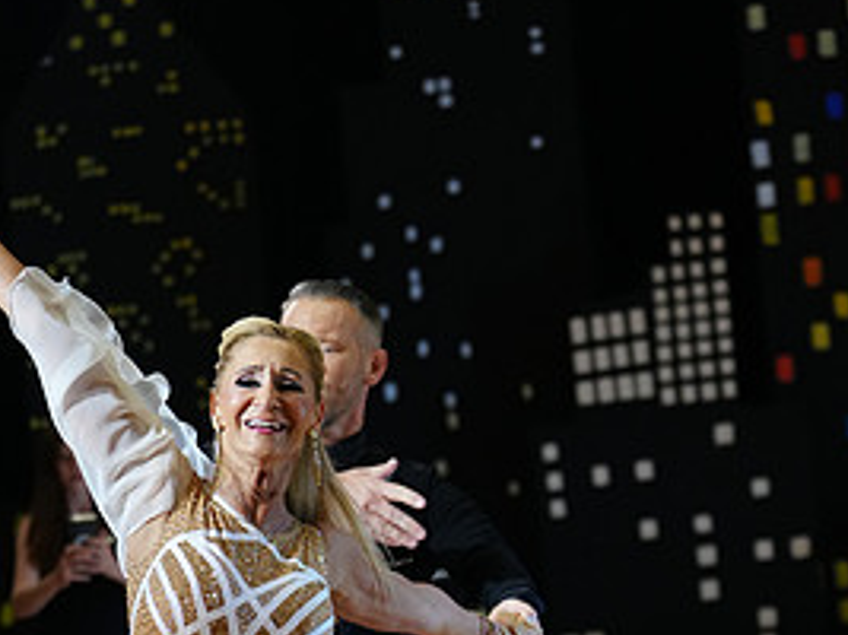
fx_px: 3893
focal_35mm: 159
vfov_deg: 9.2
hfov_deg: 12.4
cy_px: 797
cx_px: 405
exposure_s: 1/500
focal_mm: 76
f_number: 2.8
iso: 2500
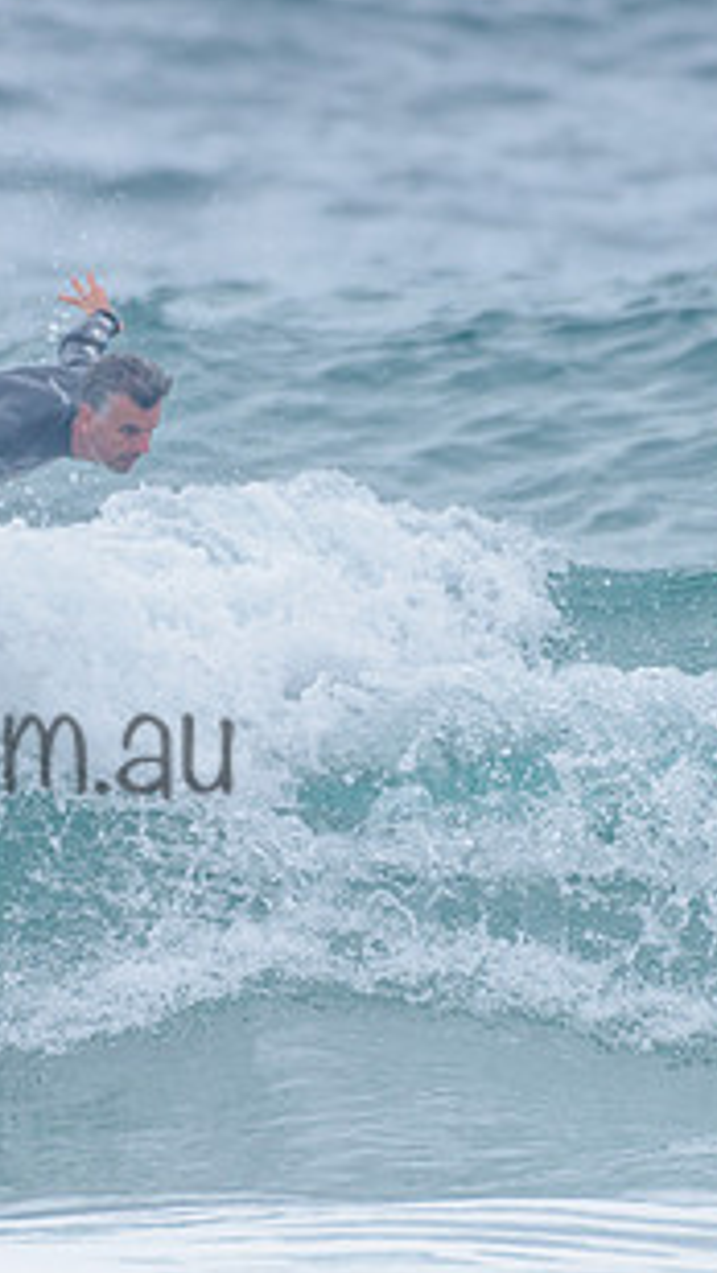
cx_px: 68
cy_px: 547
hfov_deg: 1.0
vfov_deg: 1.8
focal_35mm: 1207
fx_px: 40762
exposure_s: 1/2000
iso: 180
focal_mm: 500
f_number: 5.6
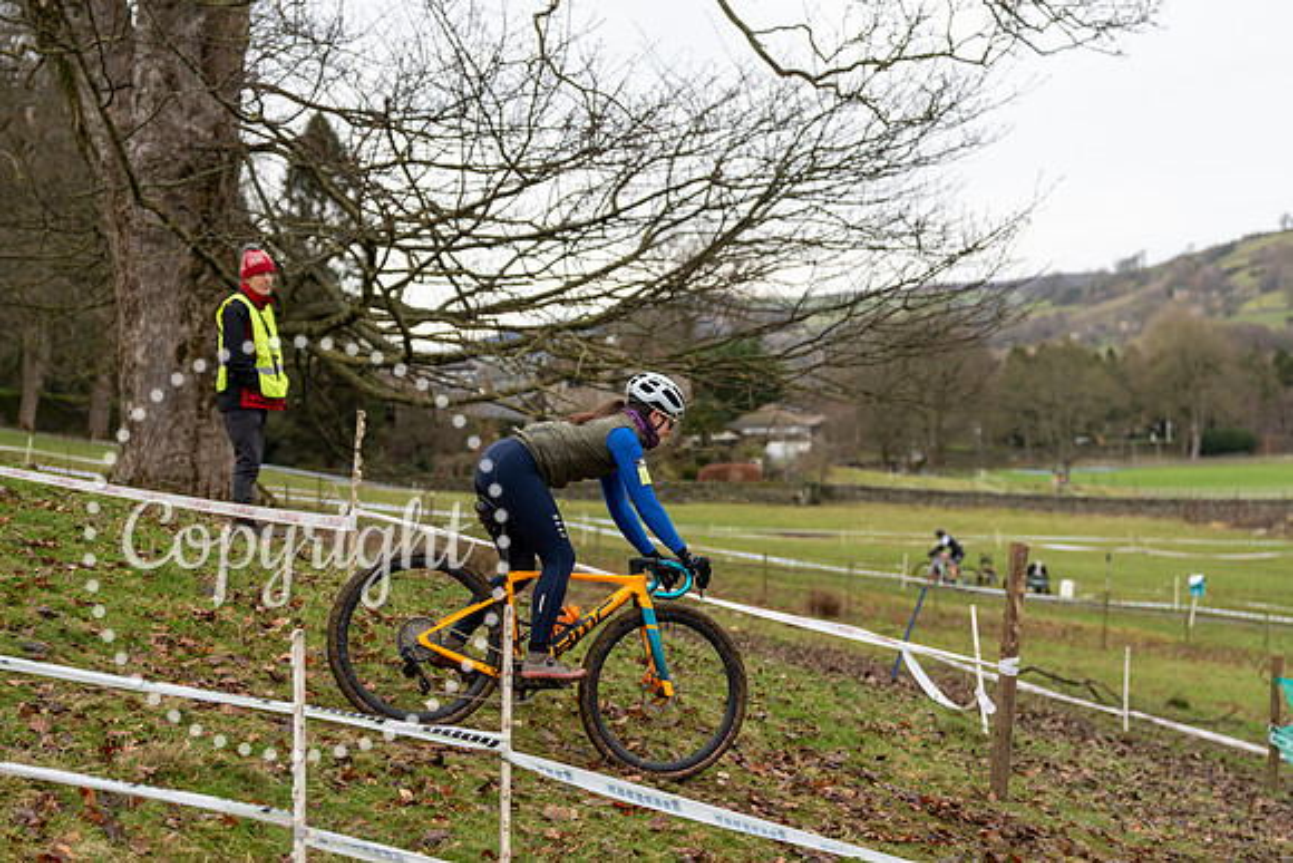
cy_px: 432
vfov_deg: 19.5
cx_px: 646
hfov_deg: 28.8
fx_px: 2515
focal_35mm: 70
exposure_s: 1/1000
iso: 800
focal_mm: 70
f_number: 3.2
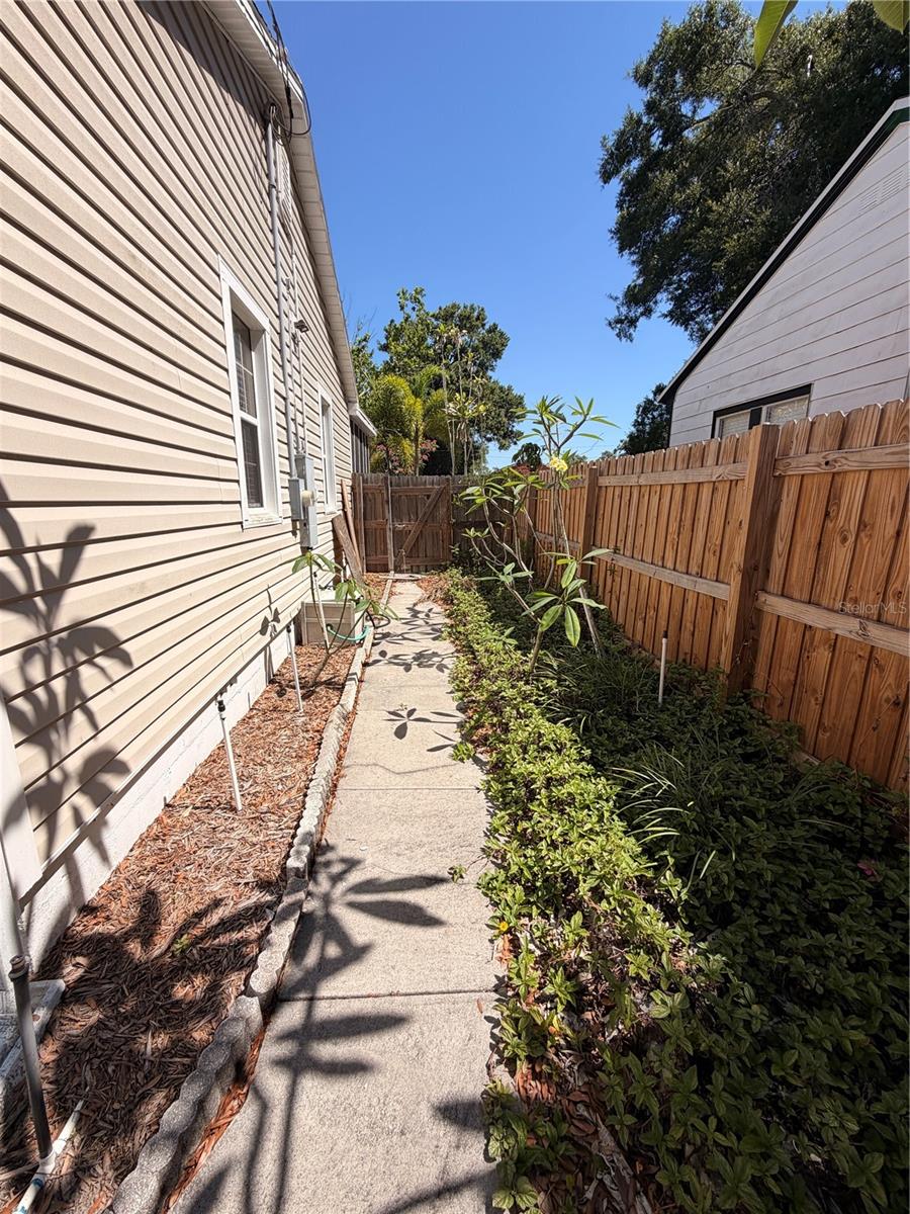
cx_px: 455
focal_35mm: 14
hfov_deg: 85.7
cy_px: 607
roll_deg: -0.2
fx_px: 491
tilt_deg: -12.4
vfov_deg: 102.1
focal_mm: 2.22
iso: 20
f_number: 2.2
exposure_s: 1/970
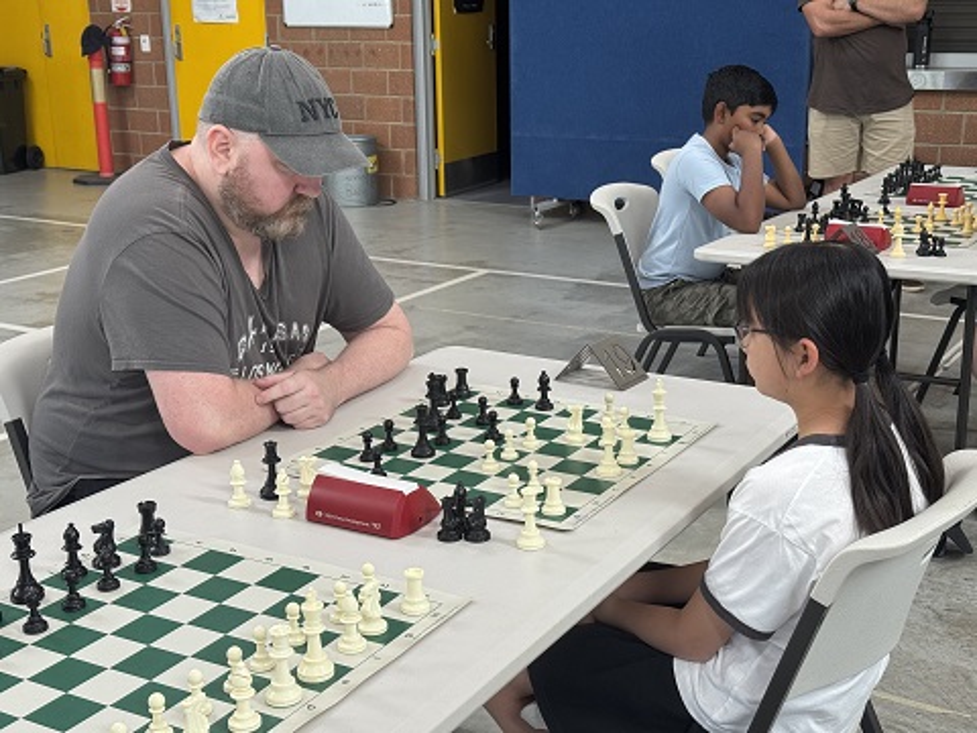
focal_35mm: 48
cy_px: 366
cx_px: 488
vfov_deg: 30.3
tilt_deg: -16.2
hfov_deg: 39.7
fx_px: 1355
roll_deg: +0.5
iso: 64
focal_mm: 6.76
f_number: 1.78
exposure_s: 1/100
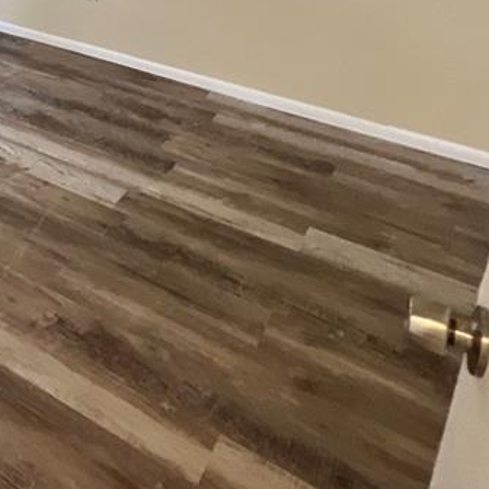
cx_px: -89
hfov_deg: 33.7
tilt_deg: -15.0
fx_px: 655
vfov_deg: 35.3
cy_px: -44
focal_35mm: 41
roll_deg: +1.0
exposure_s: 1/30
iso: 125
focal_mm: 1.57
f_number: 1.8
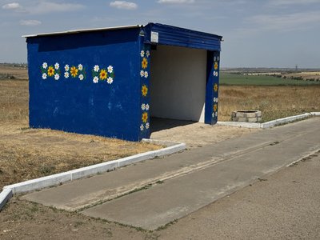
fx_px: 444
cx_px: 160
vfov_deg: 30.3
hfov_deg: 39.7
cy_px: 120
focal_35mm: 48
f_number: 1.78
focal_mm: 6.86
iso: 80
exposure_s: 1/9009
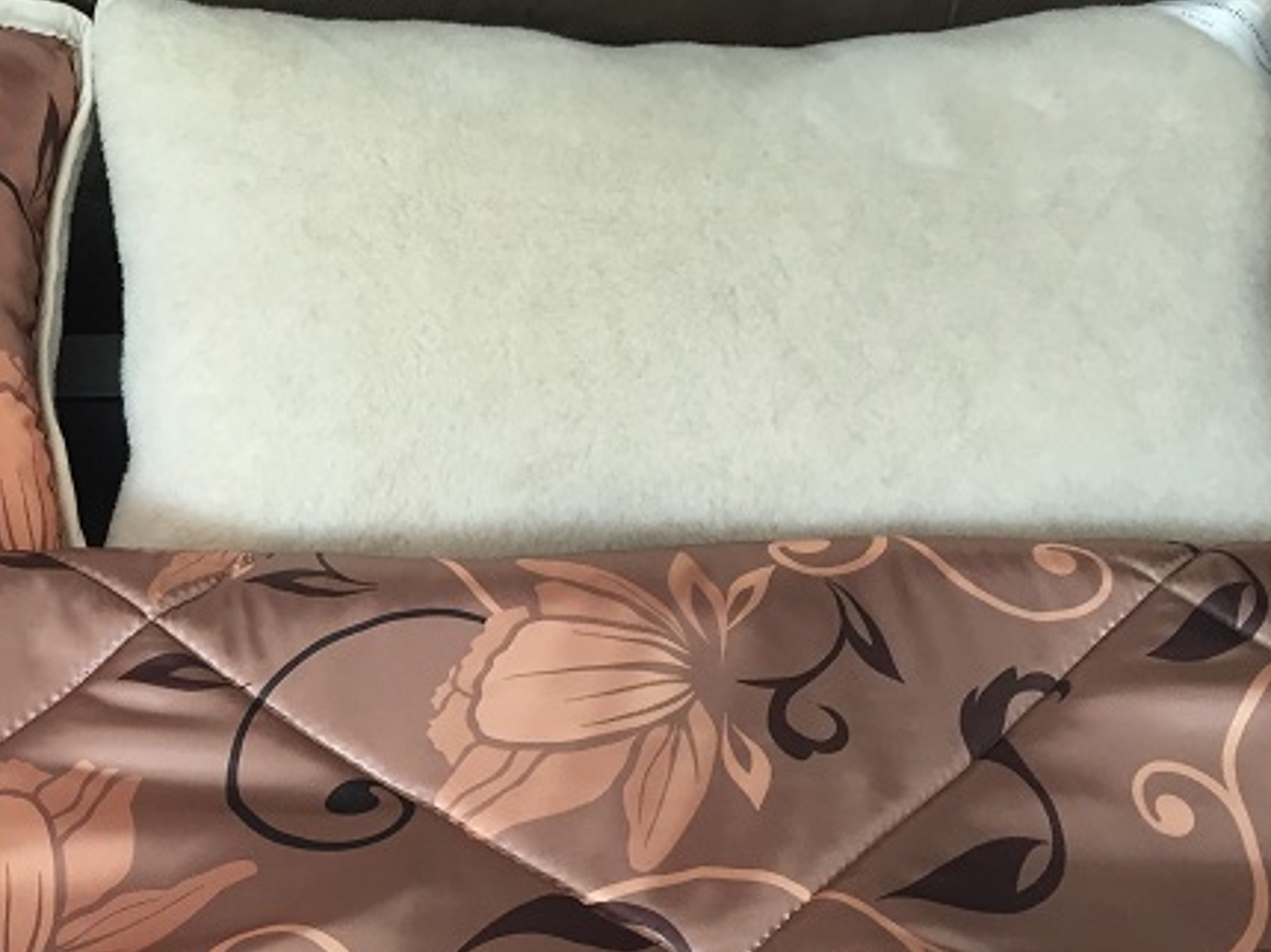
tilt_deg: -40.3
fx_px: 1982
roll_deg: +1.8
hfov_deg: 33.4
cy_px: 745
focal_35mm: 54
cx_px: 95
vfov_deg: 26.6
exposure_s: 1/33
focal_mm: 4.15
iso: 100
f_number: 2.2
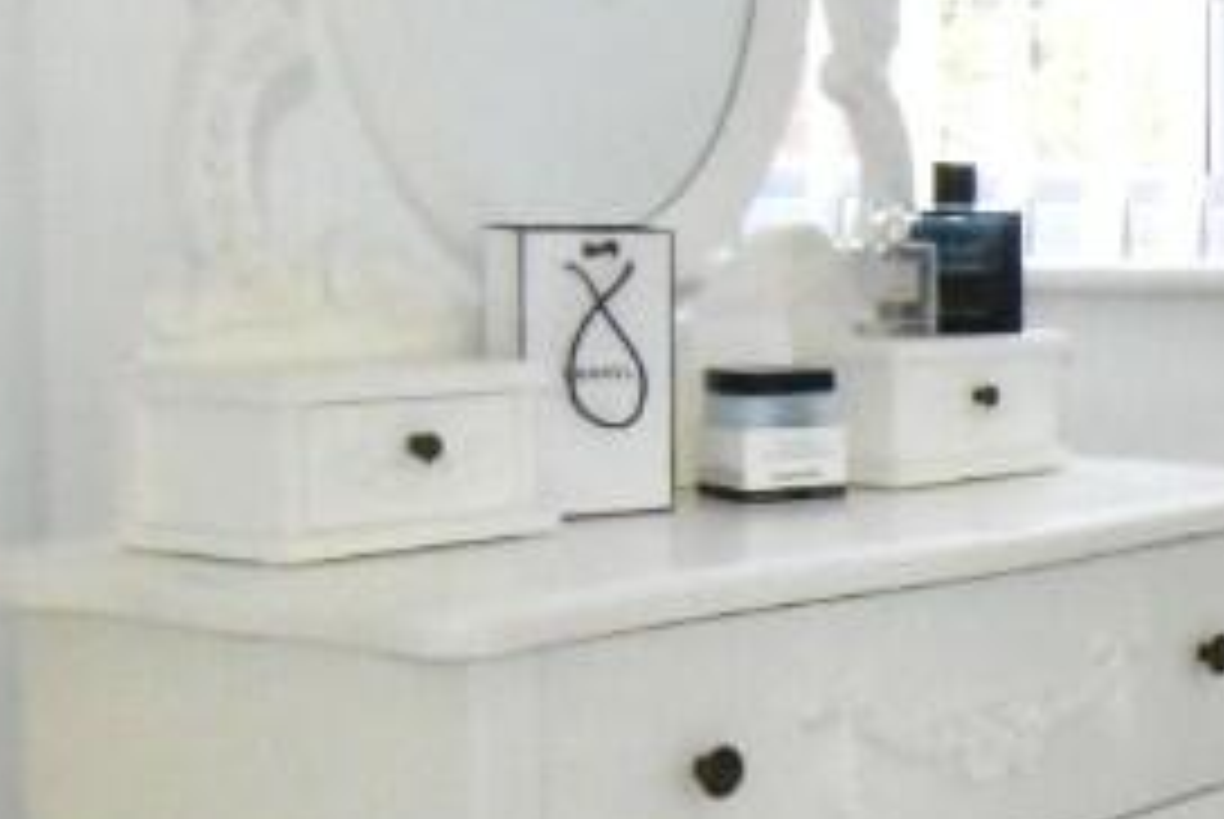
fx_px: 2689
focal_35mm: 79
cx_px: 1728
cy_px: 475
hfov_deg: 22.1
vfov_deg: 17.3
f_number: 25
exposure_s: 1/200
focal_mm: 14
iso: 20000
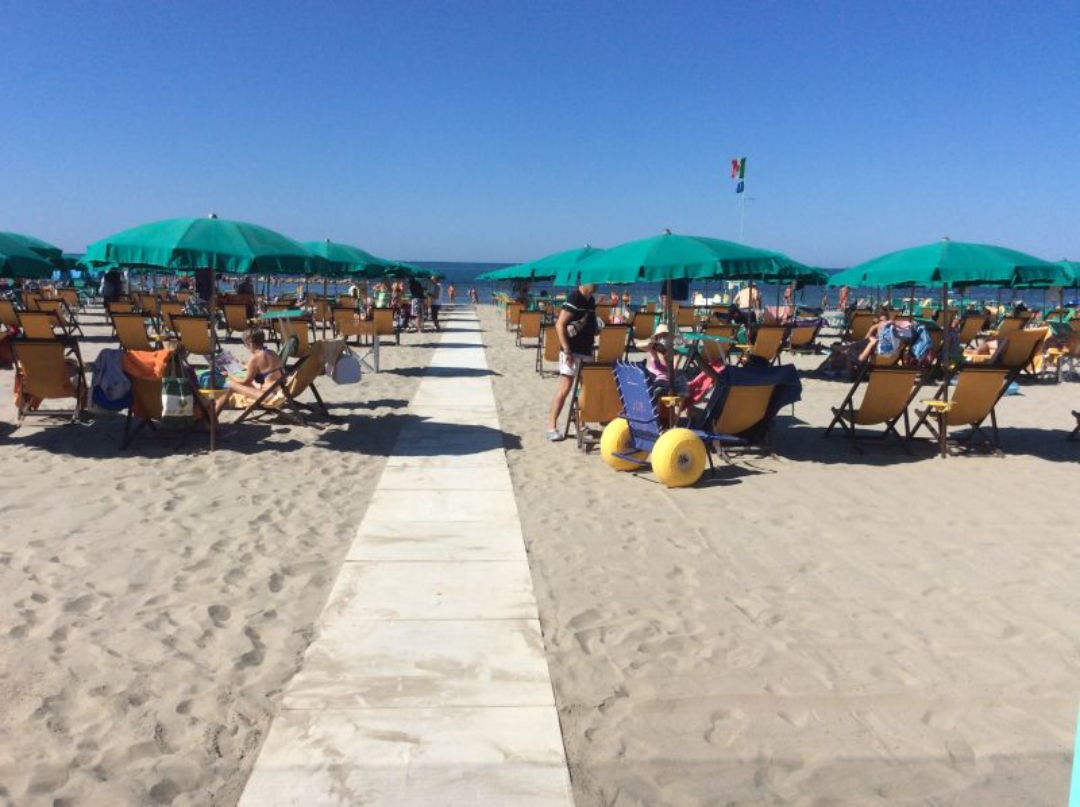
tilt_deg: -10.8
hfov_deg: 56.9
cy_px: 404
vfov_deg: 44.1
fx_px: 997
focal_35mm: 32
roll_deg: +0.0
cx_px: 540
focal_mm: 3.3
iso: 32
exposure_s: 1/2865
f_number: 2.4
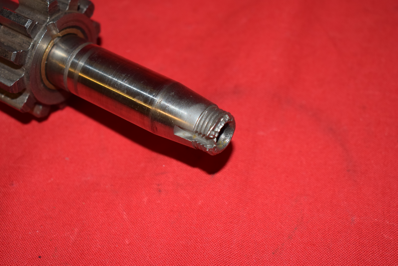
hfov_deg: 28.1
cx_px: 199
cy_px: 133
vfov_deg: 18.9
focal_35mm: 72
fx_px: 796
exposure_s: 1/160
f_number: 5.3
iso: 640
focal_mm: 48
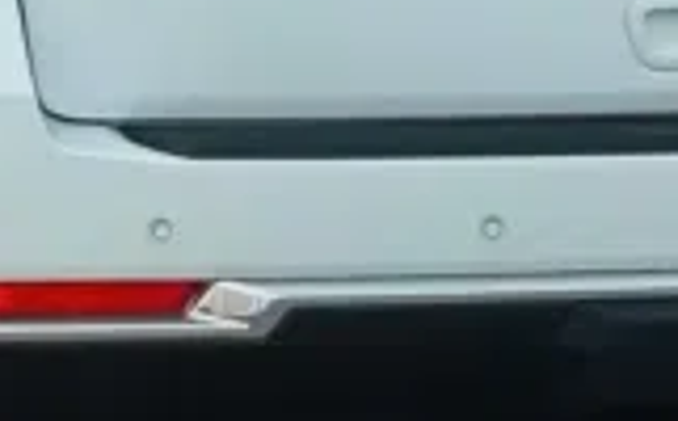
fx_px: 8337
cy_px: -177
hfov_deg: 4.7
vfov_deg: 2.9
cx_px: 484
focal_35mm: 452
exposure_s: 1/100
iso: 500
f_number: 1.75
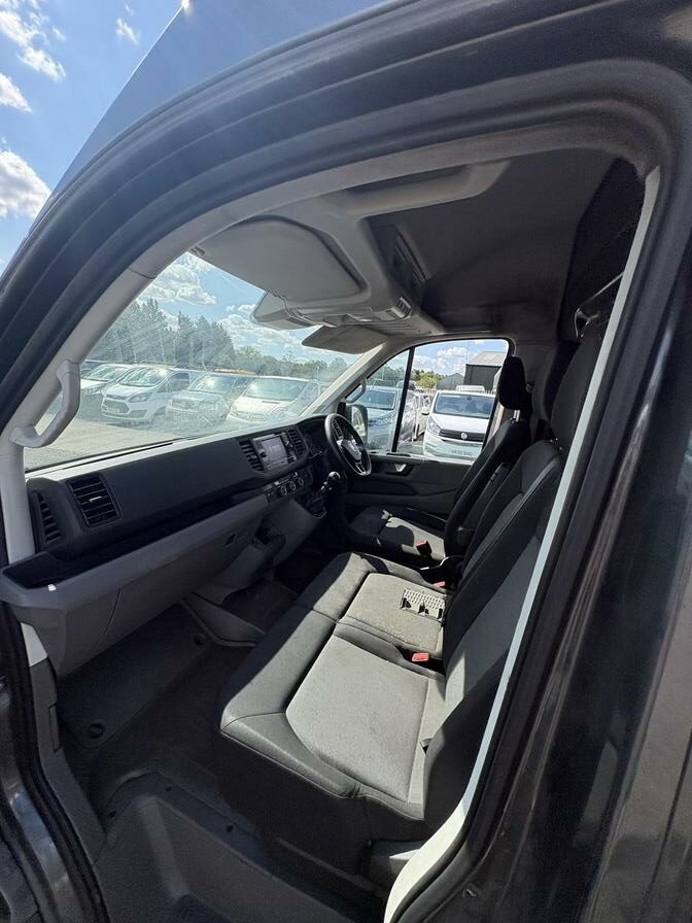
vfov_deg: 102.1
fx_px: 373
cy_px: 462
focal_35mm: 14
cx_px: 346
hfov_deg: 85.7
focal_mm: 2.22
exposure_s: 1/993
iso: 64
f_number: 2.2
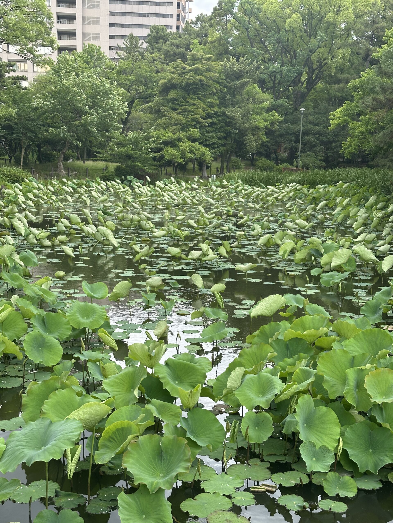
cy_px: 262
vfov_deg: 39.7
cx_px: 196
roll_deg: -1.8
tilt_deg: -7.6
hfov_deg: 30.3
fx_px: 727
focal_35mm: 48
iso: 64
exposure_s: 1/303
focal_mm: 6.86
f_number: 1.78
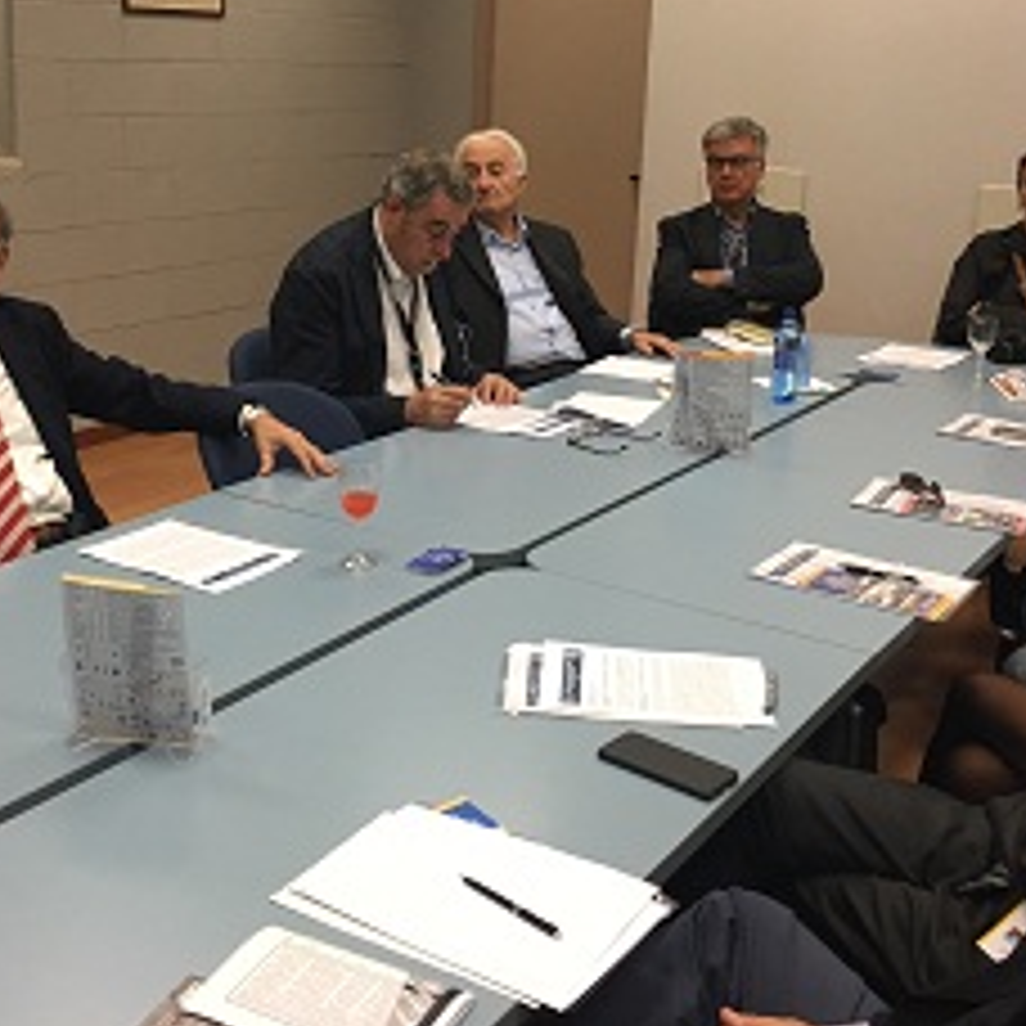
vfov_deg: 37.2
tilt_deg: -11.2
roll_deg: -2.3
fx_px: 1509
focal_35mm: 45
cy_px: 360
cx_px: 432
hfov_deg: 37.5
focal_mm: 4.15
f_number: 2.2
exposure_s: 1/33
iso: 125
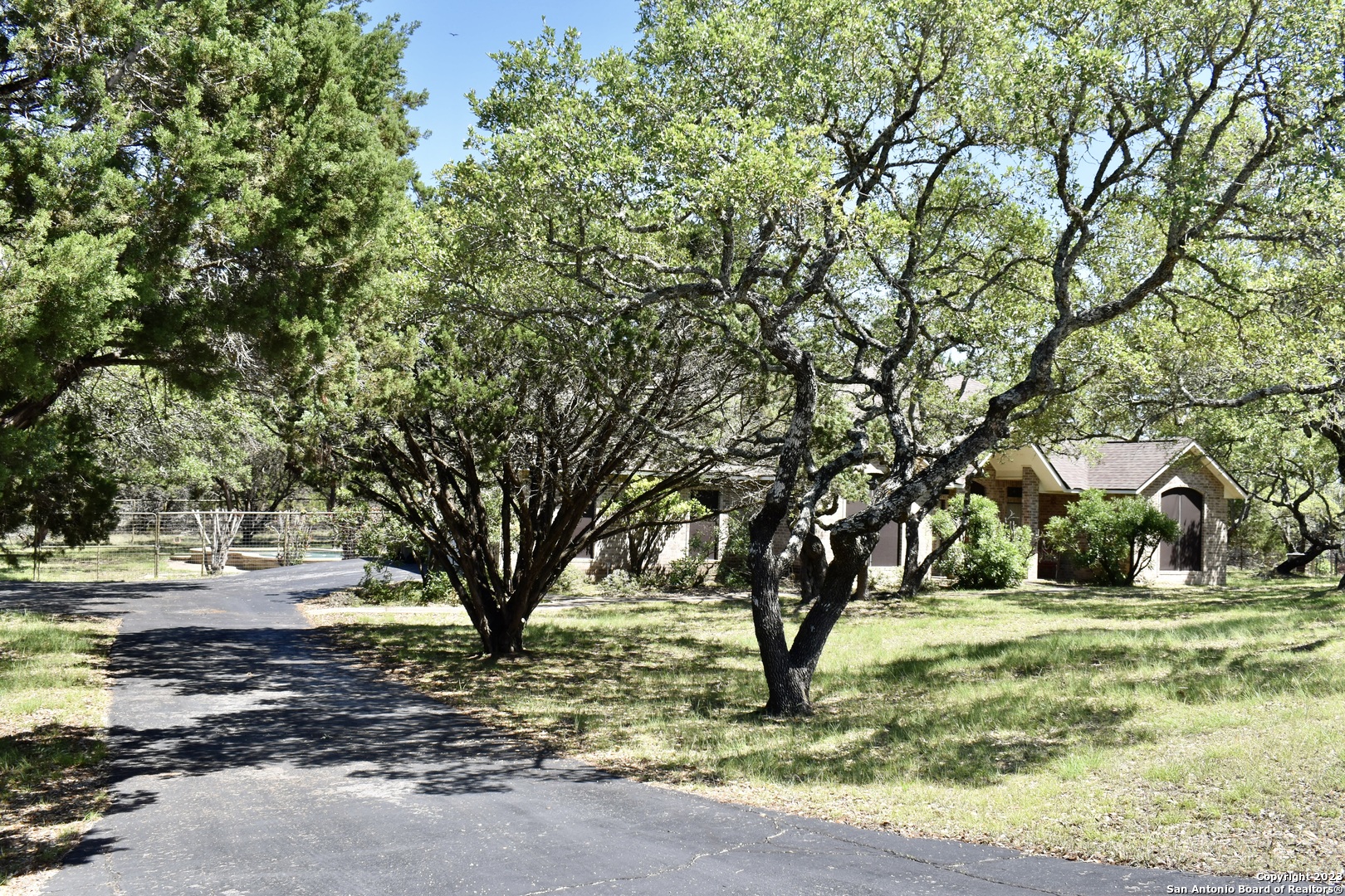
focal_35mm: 34
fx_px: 1289
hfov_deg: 55.1
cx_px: 672
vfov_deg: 38.4
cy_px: 448
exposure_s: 1/250
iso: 250
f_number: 8
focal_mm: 23
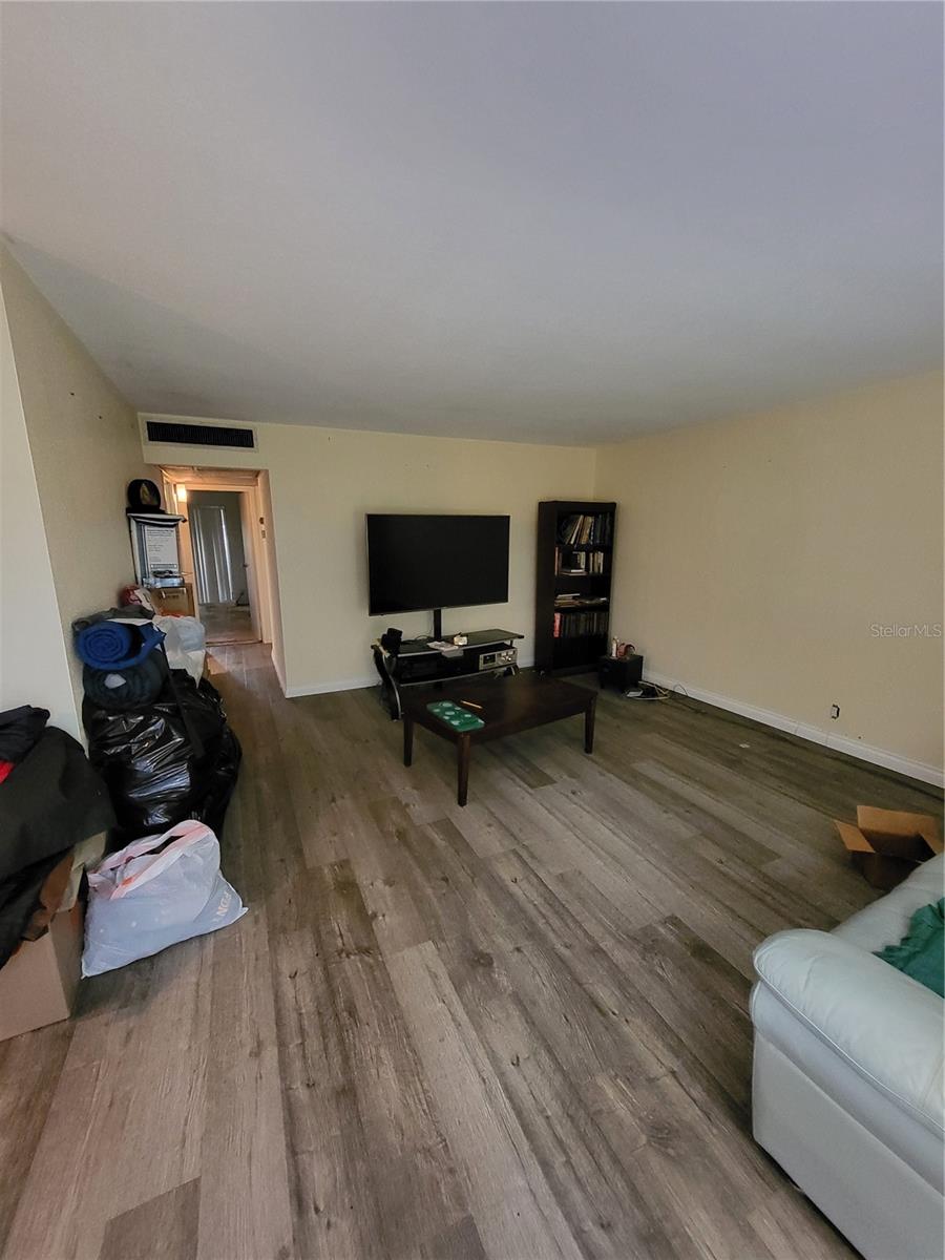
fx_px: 473
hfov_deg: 89.9
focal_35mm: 13
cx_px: 472
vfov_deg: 106.2
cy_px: 630
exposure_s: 1/30
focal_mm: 1.74
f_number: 2.2
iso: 640
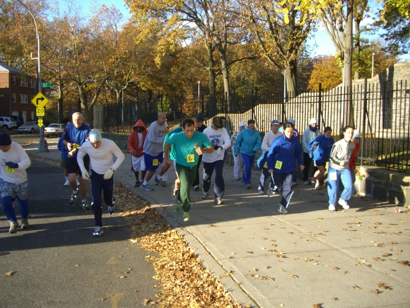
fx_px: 450
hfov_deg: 49.0
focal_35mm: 38
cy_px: 154
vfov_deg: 37.7
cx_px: 205
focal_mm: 7.9
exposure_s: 1/250
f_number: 2.8
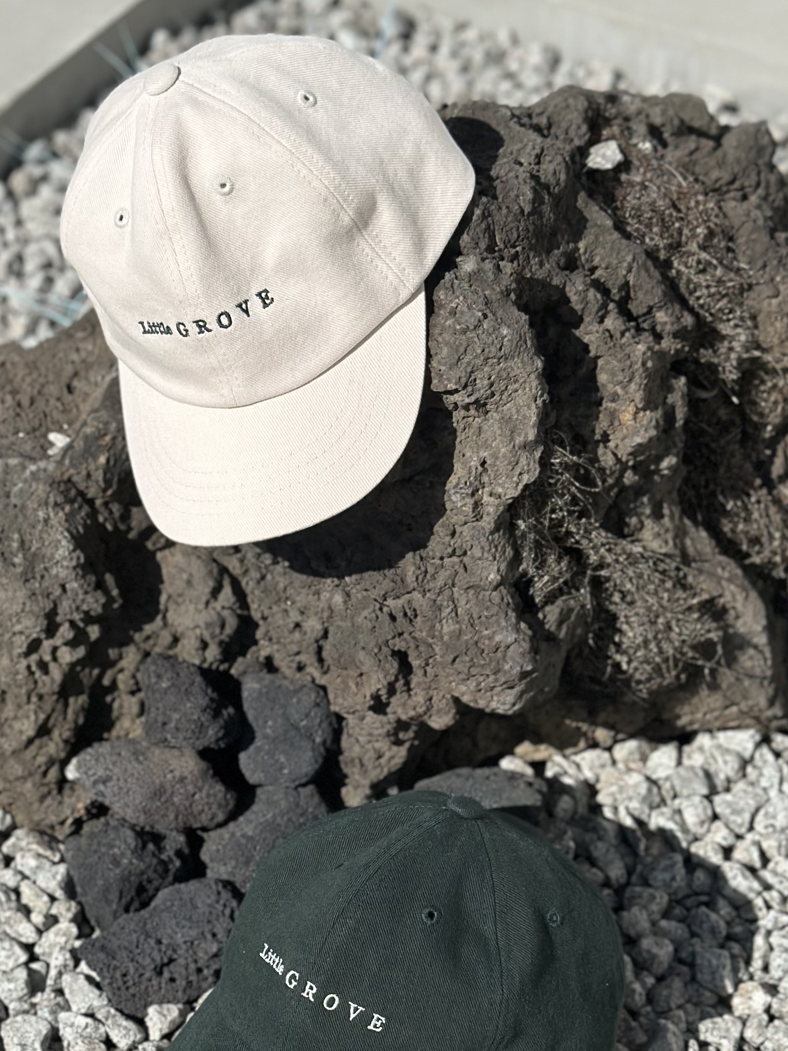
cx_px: 278
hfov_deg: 17.5
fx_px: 2550
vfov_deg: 23.1
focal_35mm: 84
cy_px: 775
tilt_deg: -45.1
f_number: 1.78
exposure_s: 1/9804
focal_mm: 6.86
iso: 100
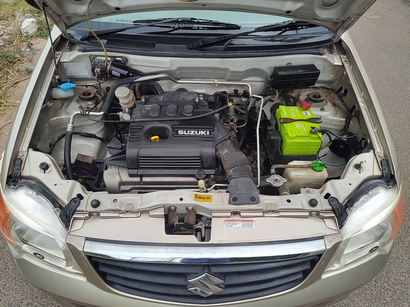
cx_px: 205
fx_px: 272
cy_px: 154
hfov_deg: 73.9
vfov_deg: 58.9
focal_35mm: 23
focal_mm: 5.56
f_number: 1.8
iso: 100
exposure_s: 1/1173
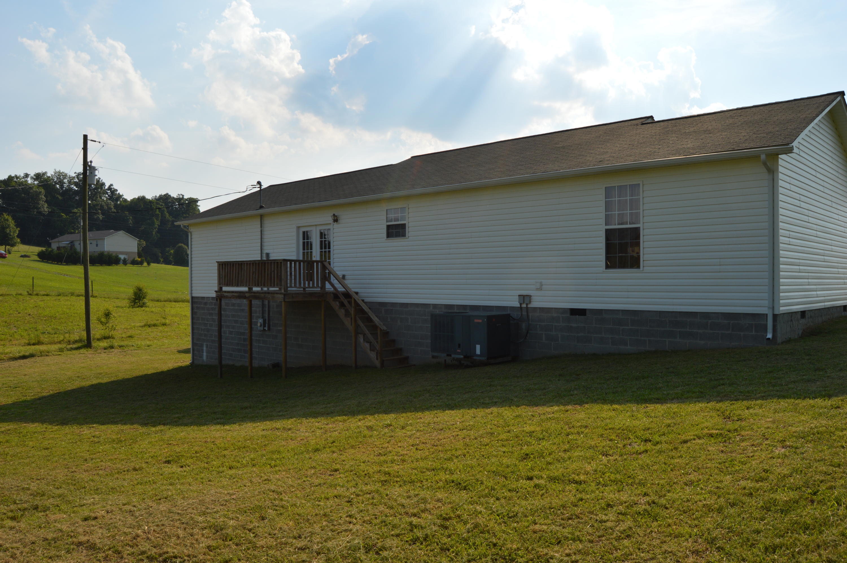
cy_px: 282
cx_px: 424
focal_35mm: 27
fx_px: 635
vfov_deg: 47.8
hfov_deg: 67.4
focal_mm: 18
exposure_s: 1/320
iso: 100
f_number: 9
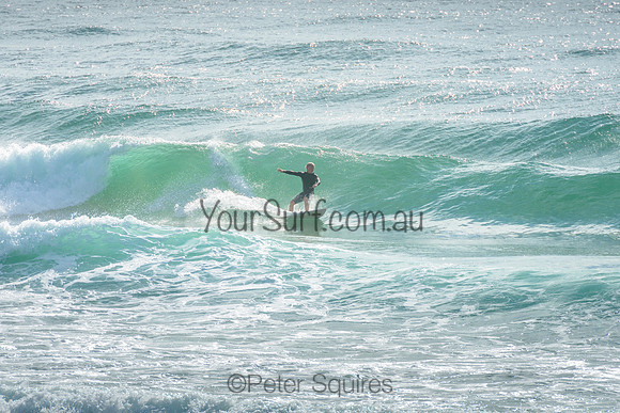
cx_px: 298
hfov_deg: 4.2
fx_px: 8448
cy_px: 160
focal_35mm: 490
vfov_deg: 2.8
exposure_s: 1/1600
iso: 200
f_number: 10
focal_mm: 400
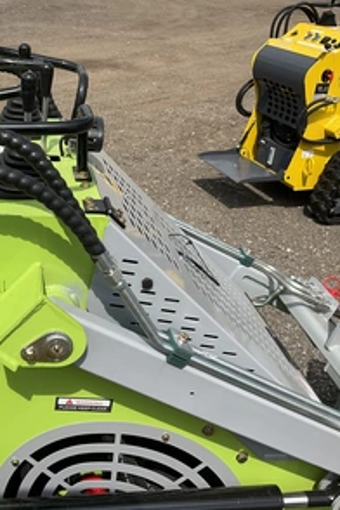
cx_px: 62
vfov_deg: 47.4
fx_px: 581
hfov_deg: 31.7
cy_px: 258
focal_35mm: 41
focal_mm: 3
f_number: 1.8
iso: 25
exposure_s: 1/2667
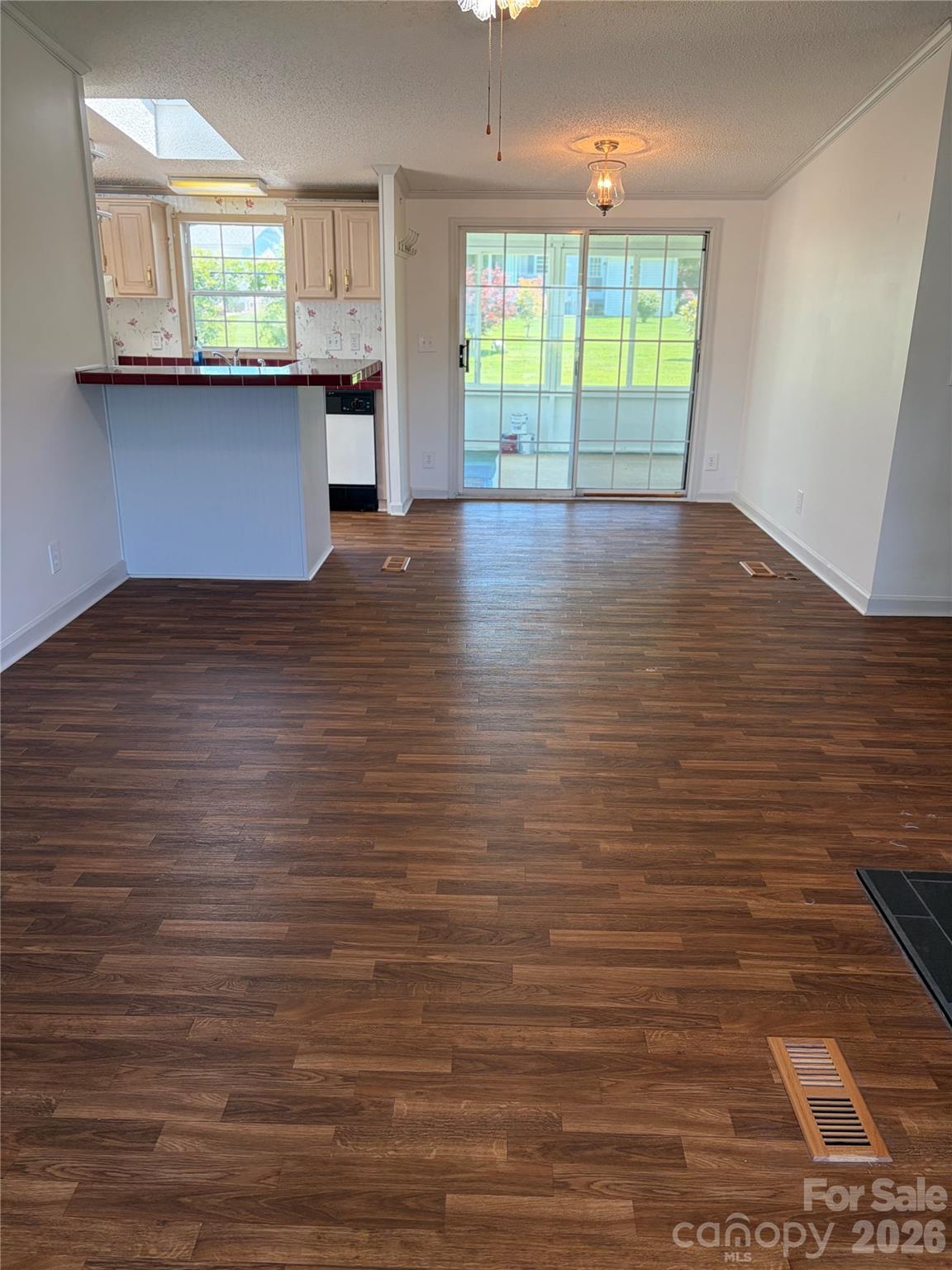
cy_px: 635
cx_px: 476
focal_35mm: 26
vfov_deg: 67.3
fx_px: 953
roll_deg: -0.9
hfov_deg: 53.1
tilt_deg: -19.0
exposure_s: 1/155
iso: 125
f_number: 1.6
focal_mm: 5.96
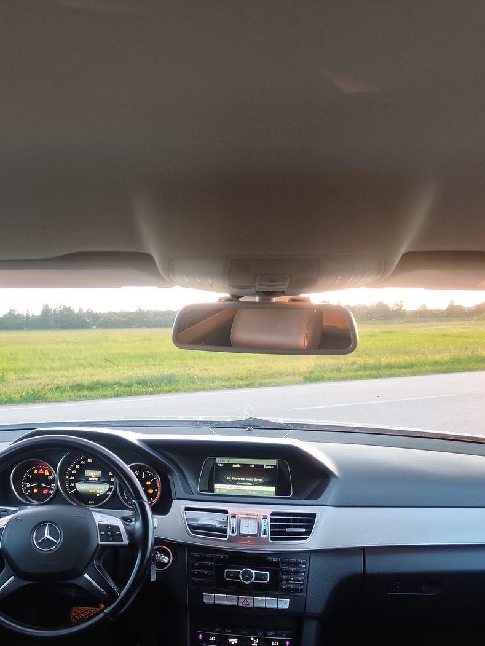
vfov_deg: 50.4
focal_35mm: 35
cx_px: 156
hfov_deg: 40.1
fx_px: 653
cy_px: 487
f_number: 1.7
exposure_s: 1/33.3
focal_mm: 6.04
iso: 400
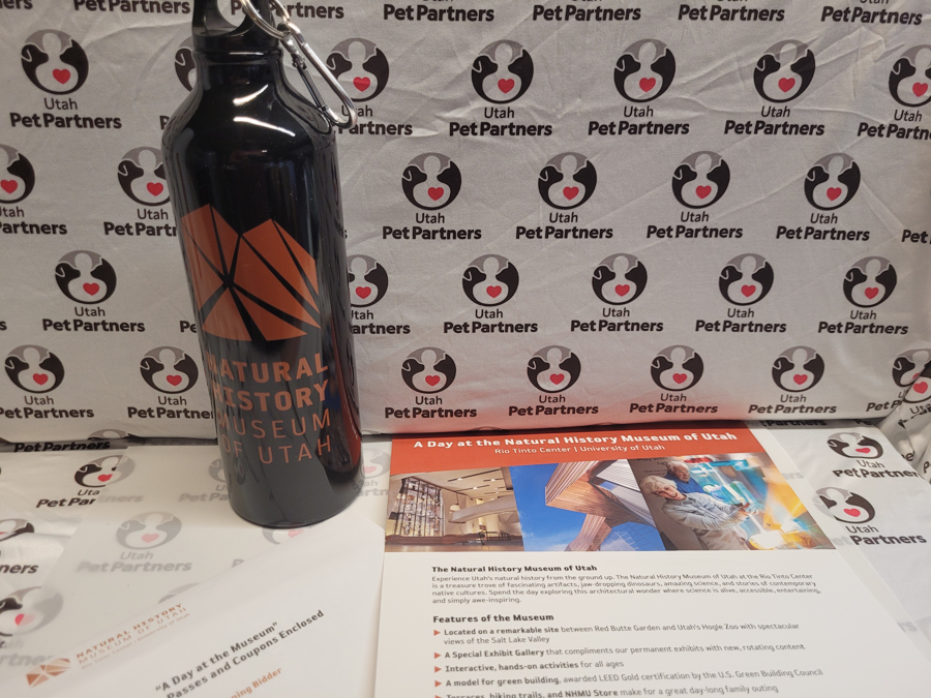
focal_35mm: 26
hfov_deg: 67.3
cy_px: 349
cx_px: 466
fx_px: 699
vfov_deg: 53.1
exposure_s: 1/120
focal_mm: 5.4
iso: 160
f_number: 1.8
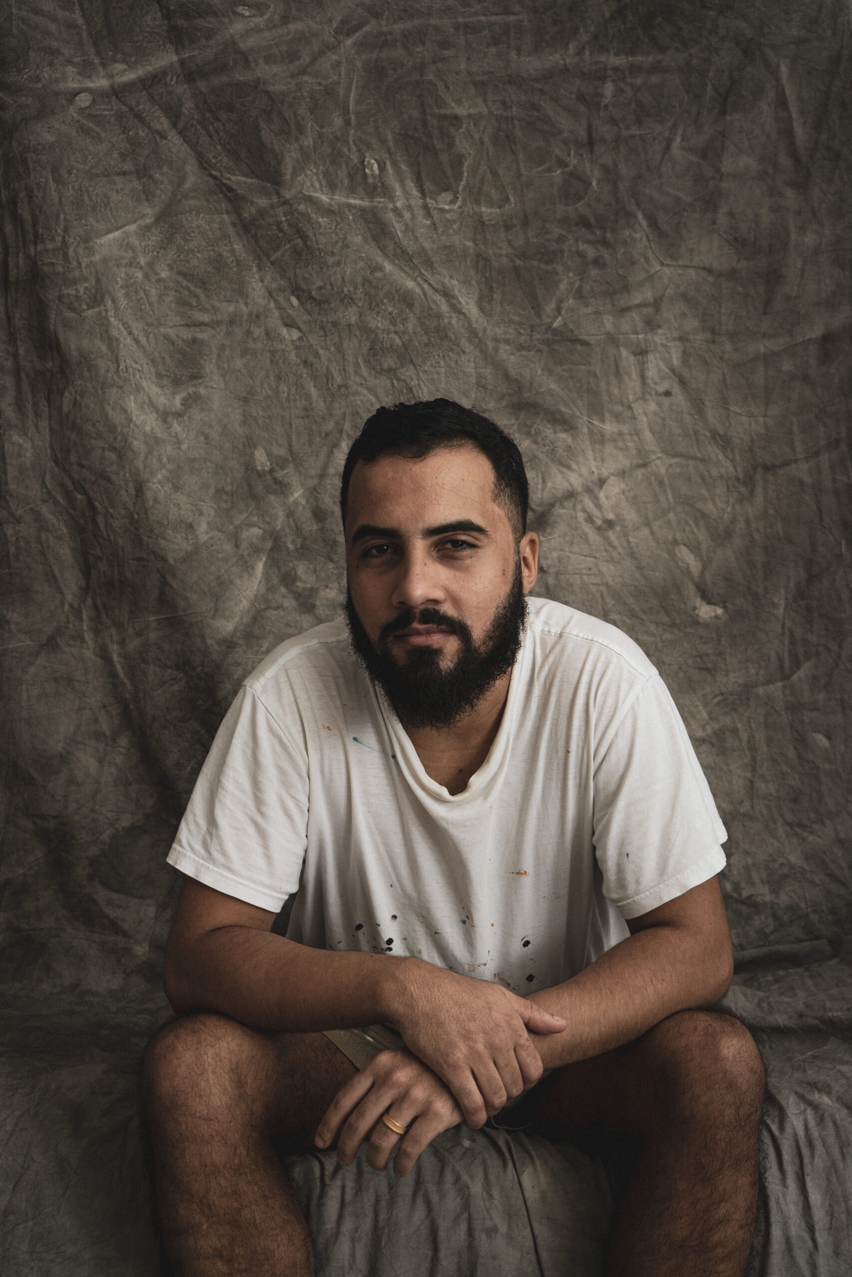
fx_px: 1633
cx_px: 426
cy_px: 638
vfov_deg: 42.7
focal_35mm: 46
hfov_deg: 29.2
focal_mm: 46
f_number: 7.1
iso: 500
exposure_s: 1/30
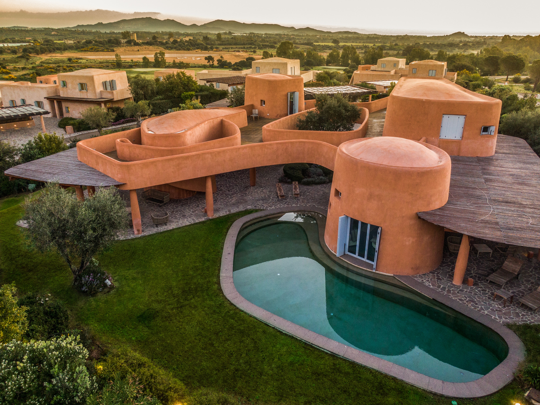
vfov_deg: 53.0
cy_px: 202
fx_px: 405
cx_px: 270
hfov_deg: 67.3
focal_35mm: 26
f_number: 3.1
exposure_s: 1/25
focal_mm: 4.68
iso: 200
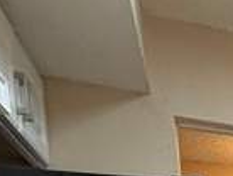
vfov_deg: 14.6
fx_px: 546
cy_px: 366
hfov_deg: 14.4
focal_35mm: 81
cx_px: 576
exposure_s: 1/60
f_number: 2.2
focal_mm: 2.22
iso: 200
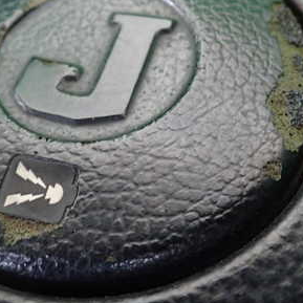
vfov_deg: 30.8
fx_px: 545
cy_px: 100
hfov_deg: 31.0
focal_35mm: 55
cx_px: 126
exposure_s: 1/30
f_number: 2.3
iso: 640
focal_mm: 5.4
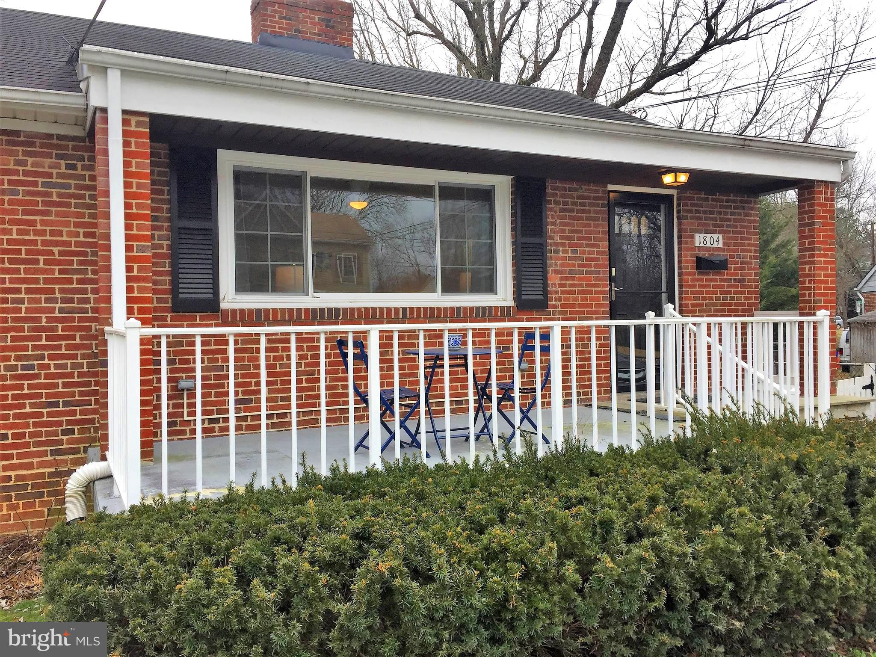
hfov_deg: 61.7
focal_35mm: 29
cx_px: 438
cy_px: 328
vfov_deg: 48.2
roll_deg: +1.4
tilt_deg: -0.2
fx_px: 734
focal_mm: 4.15
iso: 32
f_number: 2.2
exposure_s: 1/395
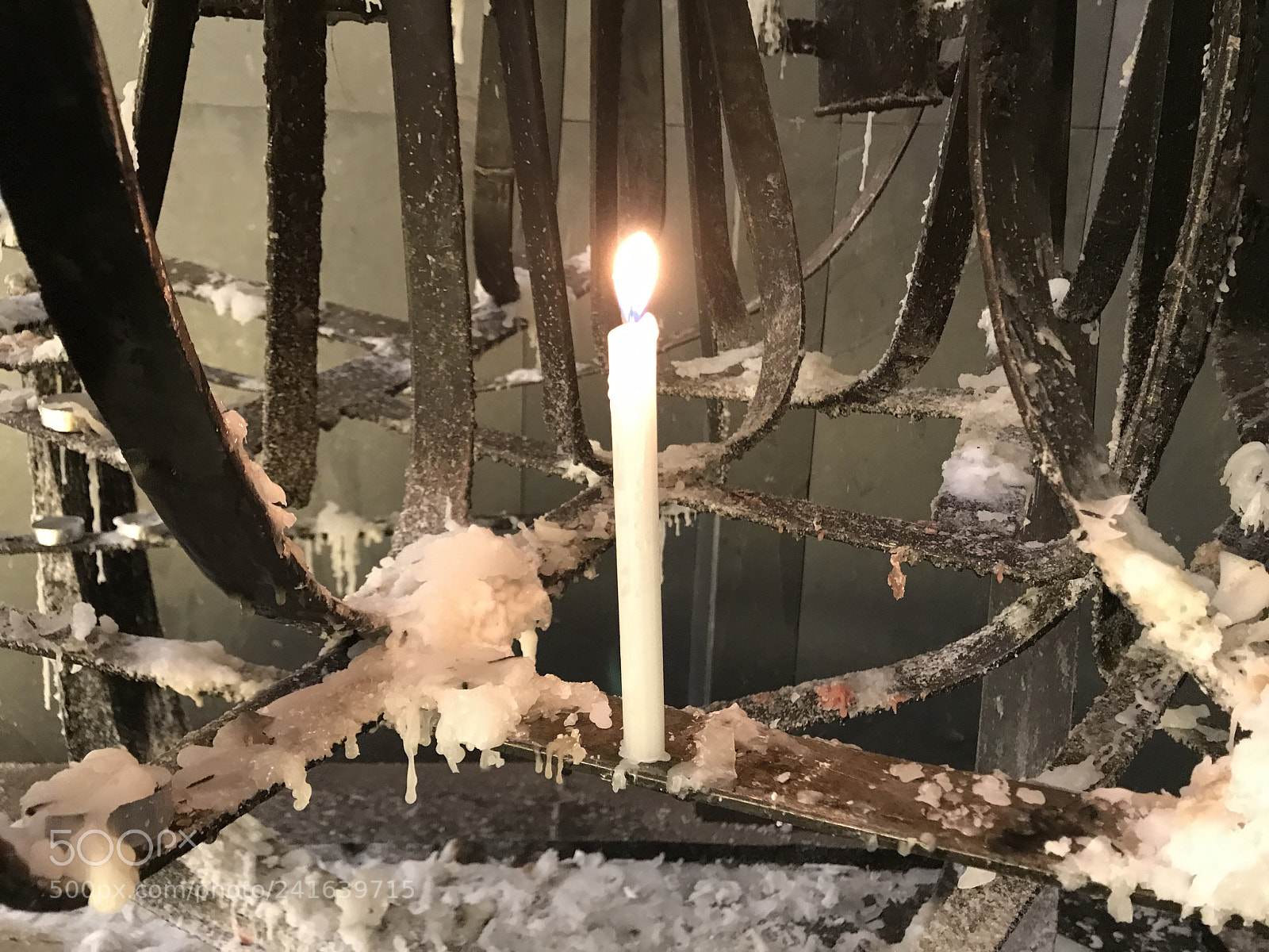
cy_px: 476
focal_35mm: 28
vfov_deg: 49.7
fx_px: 1026
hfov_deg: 63.4
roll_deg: -2.7
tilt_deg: -14.2
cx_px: 634
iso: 80
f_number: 1.8
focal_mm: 3.99
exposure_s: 1/8
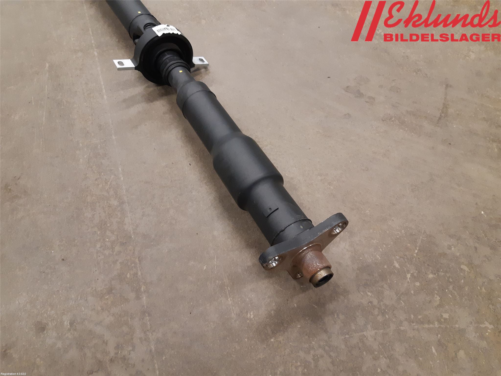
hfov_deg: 67.3
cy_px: 188
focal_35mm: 26
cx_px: 250
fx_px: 376
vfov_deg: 53.1
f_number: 1.7
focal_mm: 3.93
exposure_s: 1/50
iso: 200
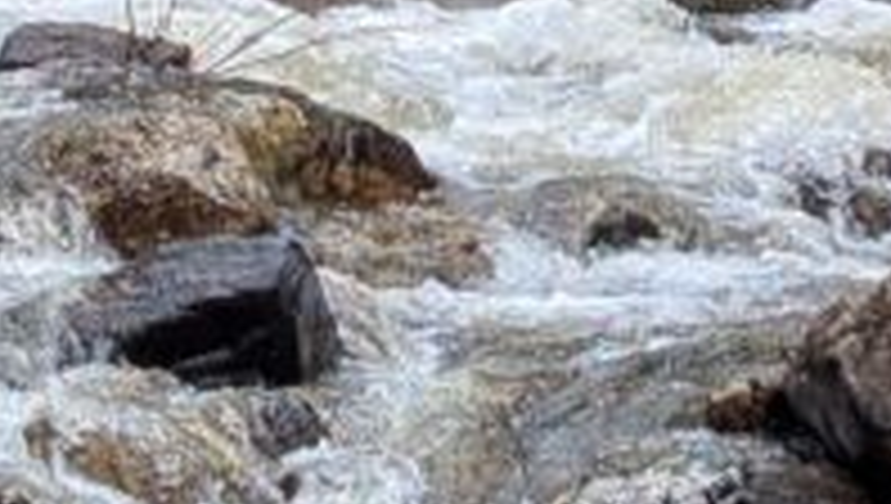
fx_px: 6530
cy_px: -1629
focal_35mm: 276
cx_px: 1006
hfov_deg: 7.7
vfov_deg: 4.1
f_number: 1.68
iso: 22
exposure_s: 1/460
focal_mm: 6.9
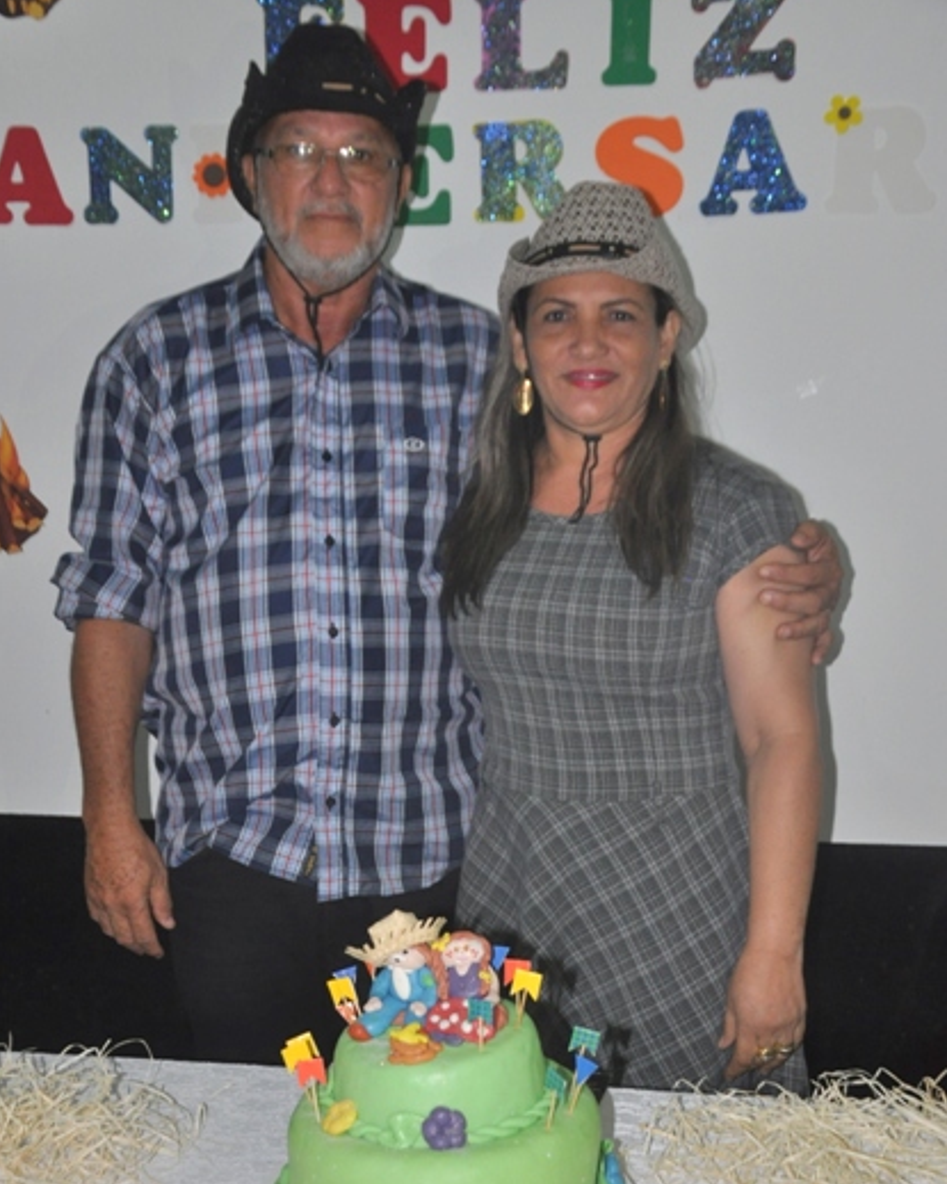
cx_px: 464
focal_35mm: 52
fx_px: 1822
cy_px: 664
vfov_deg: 36.0
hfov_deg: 29.1
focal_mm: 30
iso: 1000
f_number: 4.2
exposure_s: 1/60
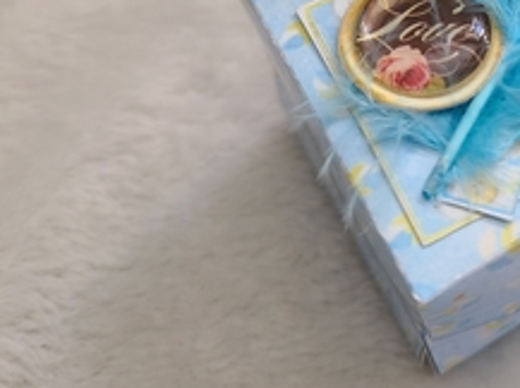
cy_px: 32
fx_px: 810
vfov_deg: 26.0
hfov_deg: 33.6
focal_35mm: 54
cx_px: 474
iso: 50
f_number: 1.8
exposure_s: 1/59
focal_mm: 5.4
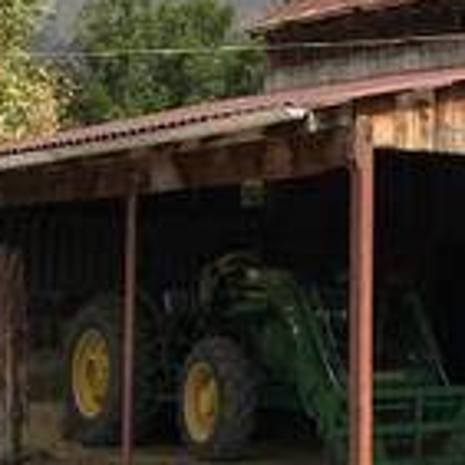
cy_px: 201
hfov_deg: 14.1
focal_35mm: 112
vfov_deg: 15.6
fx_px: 1702
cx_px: 795
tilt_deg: +2.3
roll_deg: -0.4
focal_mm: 3.99
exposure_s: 1/3300
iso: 20
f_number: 1.8
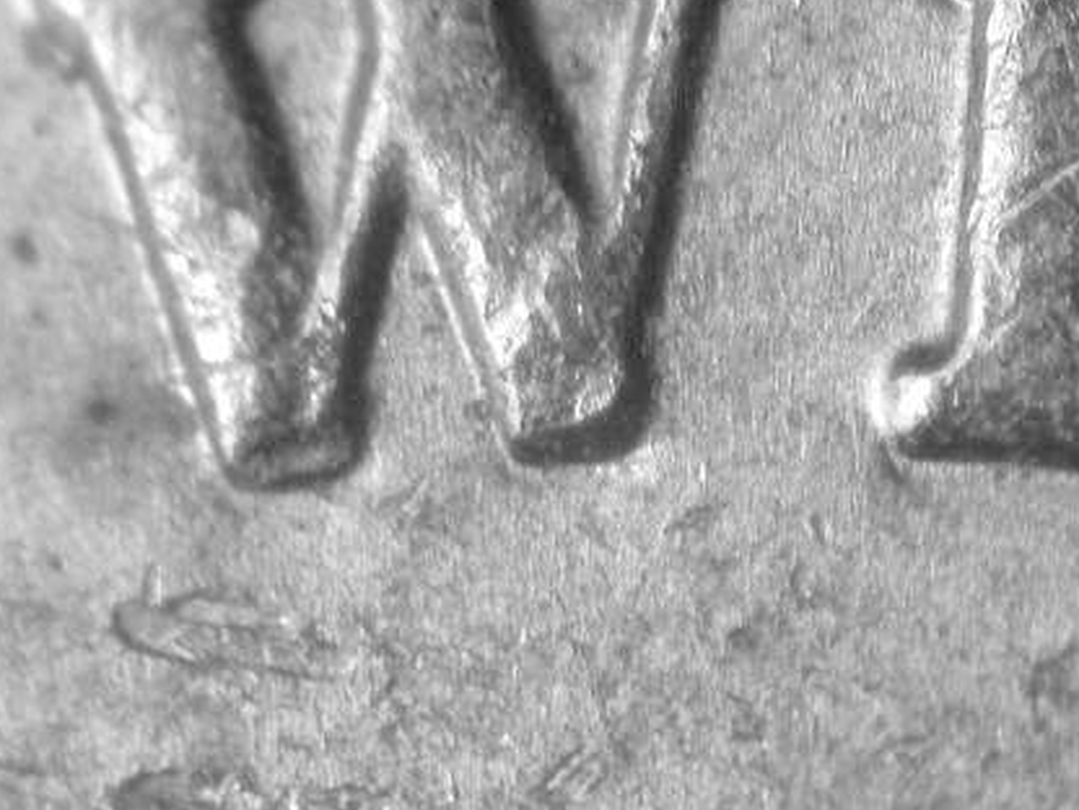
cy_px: 296
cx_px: 752
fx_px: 6234
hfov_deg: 9.9
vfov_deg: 7.4
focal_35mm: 200
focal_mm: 26.9
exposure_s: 1/10.5
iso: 100
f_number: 4.6
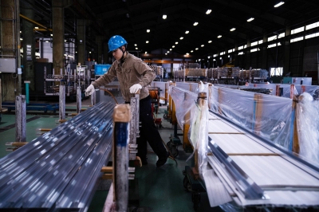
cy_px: 106
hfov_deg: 57.3
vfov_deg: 39.9
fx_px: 292
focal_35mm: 33
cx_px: 160
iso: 250
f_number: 2.8
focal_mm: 33
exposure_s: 1/200
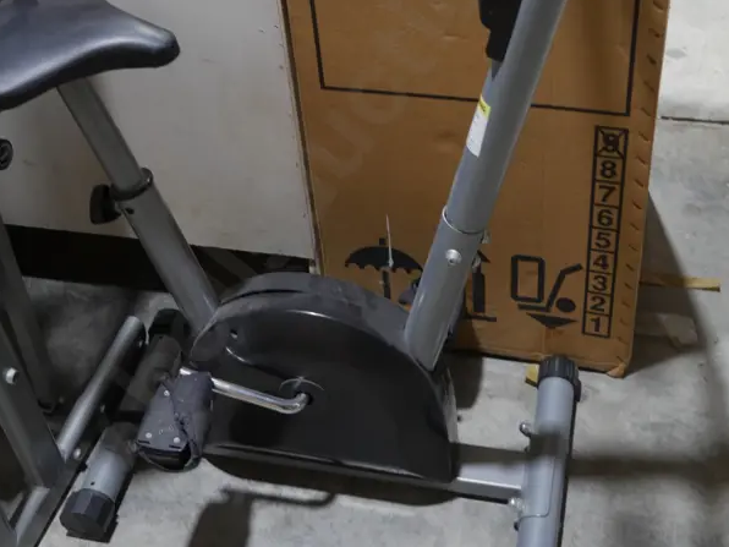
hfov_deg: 34.9
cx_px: 346
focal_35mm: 55
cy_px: 136
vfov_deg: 26.2
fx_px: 1158
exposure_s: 1/60
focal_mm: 16
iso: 250
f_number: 3.6
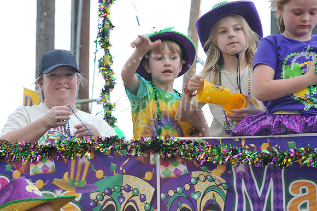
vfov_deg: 11.0
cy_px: 106
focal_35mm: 125
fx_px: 1100
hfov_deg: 16.4
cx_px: 158
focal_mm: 125
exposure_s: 1/80
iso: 250
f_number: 9
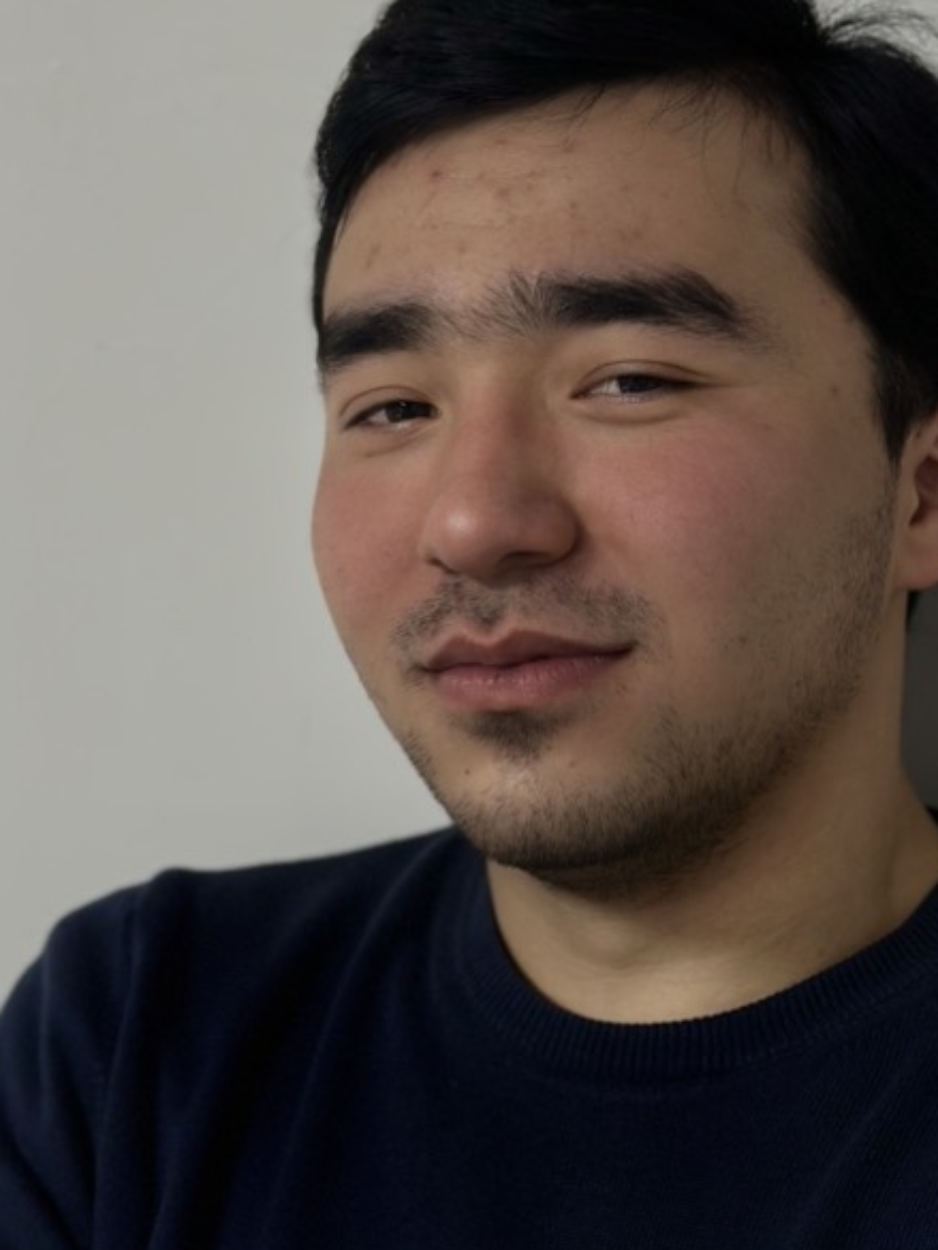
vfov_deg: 23.8
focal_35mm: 82
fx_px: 2962
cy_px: 671
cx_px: 609
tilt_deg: -8.3
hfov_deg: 18.0
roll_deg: +0.9
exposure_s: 1/50
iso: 80
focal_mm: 6.86
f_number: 1.78
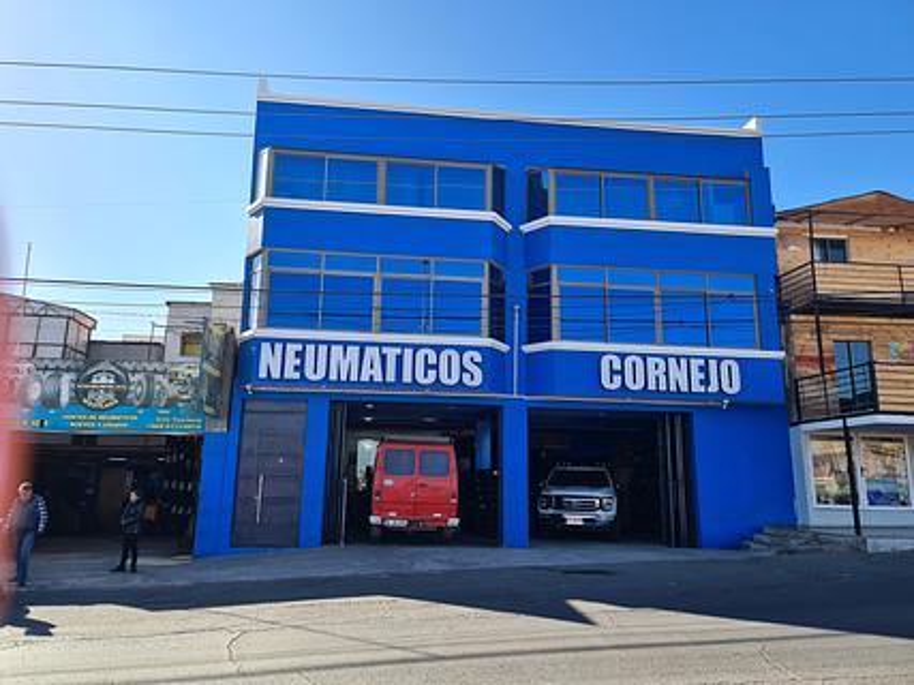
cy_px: 342
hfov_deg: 69.4
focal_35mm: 25
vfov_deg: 54.9
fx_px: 660
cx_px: 457
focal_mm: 7
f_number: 1.8
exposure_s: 1/334
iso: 50
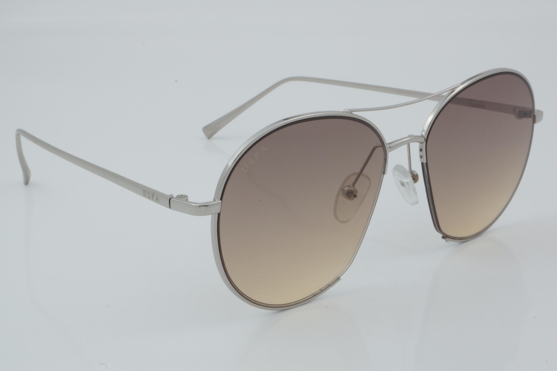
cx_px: 278
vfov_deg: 18.2
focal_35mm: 75
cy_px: 186
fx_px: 1160
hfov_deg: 27.0
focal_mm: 50
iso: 100
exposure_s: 1/3
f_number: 32
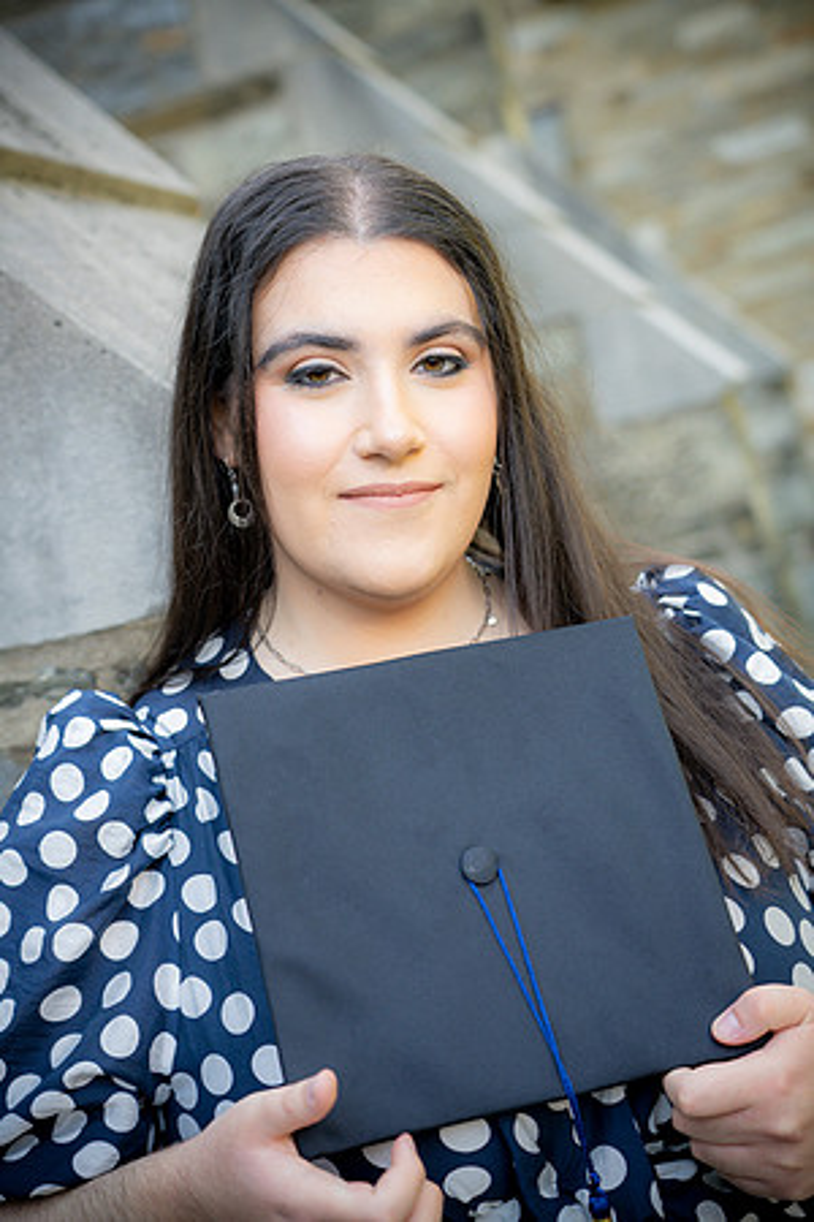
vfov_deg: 34.5
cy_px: 611
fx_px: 1967
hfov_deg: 23.4
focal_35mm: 58
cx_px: 407
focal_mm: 58
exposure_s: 1/160
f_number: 4
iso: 500
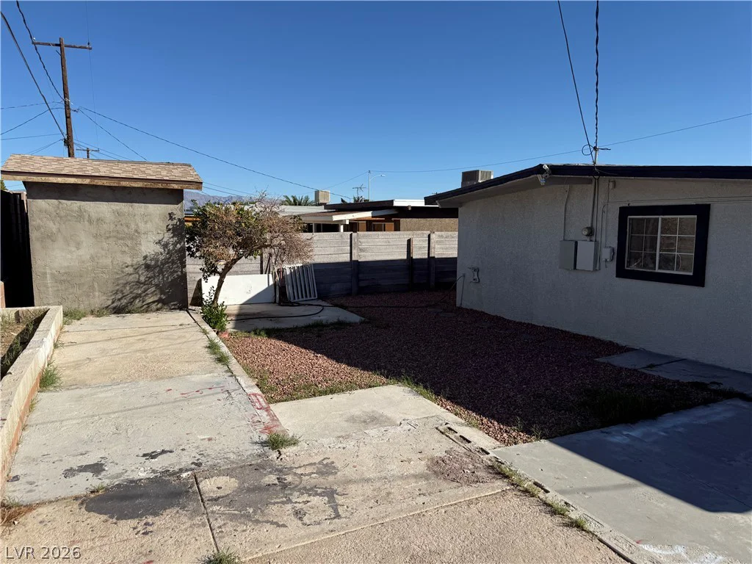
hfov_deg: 71.6
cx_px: 376
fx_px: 521
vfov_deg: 56.8
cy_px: 282
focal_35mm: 24
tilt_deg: -5.4
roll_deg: -0.2
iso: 80
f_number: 1.78
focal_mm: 6.76
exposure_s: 1/6711
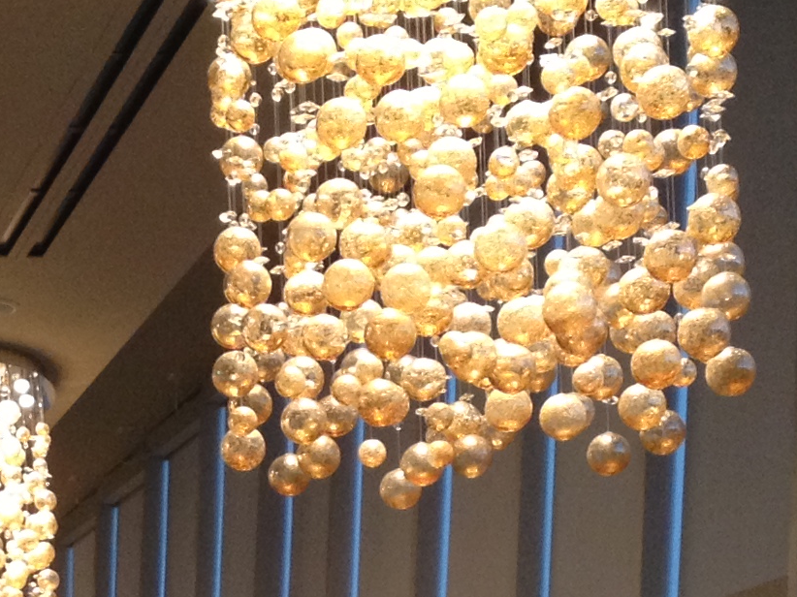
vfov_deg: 10.4
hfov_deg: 14.1
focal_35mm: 139
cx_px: 157
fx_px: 3199
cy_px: 821
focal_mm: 4.28
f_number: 2.4
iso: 160
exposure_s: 1/20
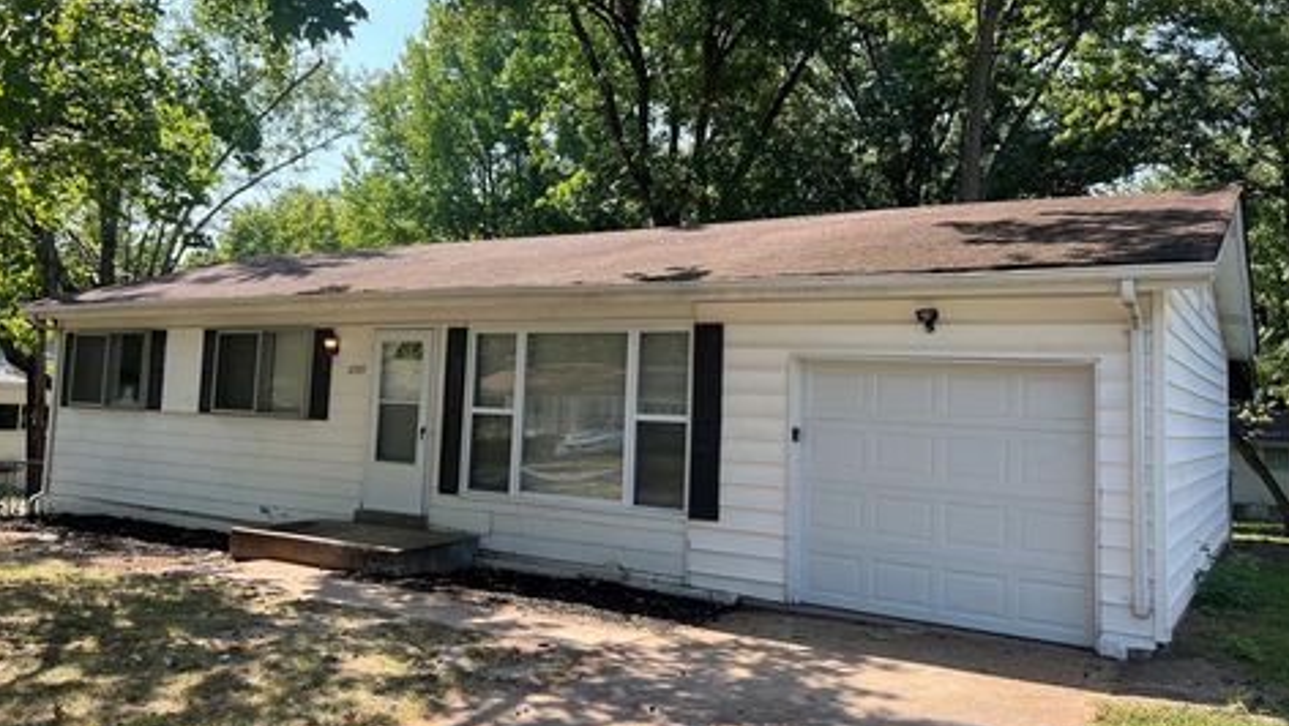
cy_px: 318
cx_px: 631
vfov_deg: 38.9
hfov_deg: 64.3
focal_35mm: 30
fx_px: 1026
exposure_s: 1/1058
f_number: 1.5
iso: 50
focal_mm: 5.7
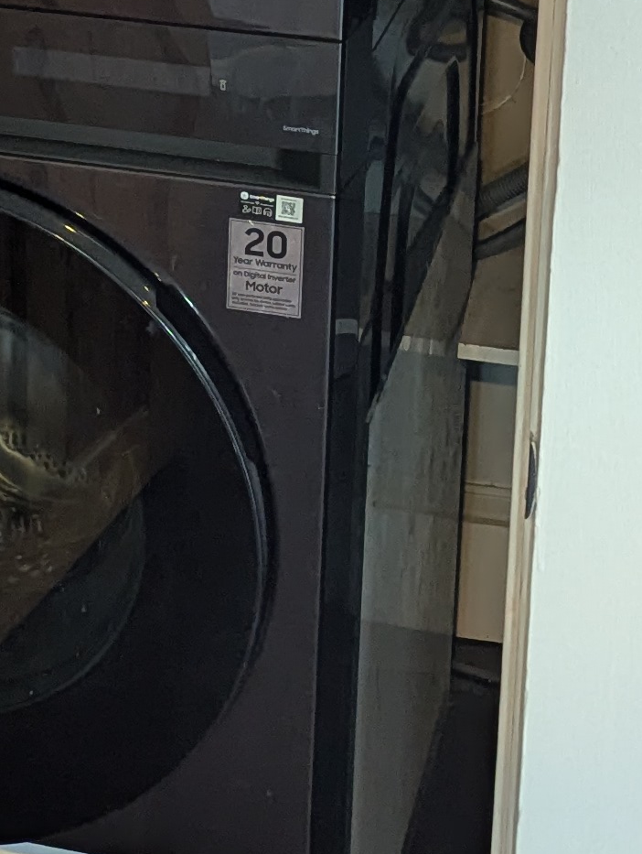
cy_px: -80
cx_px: 73
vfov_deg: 18.0
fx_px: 2591
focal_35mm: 105
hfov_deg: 14.0
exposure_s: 1/110
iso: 711
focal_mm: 6.81
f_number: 1.85
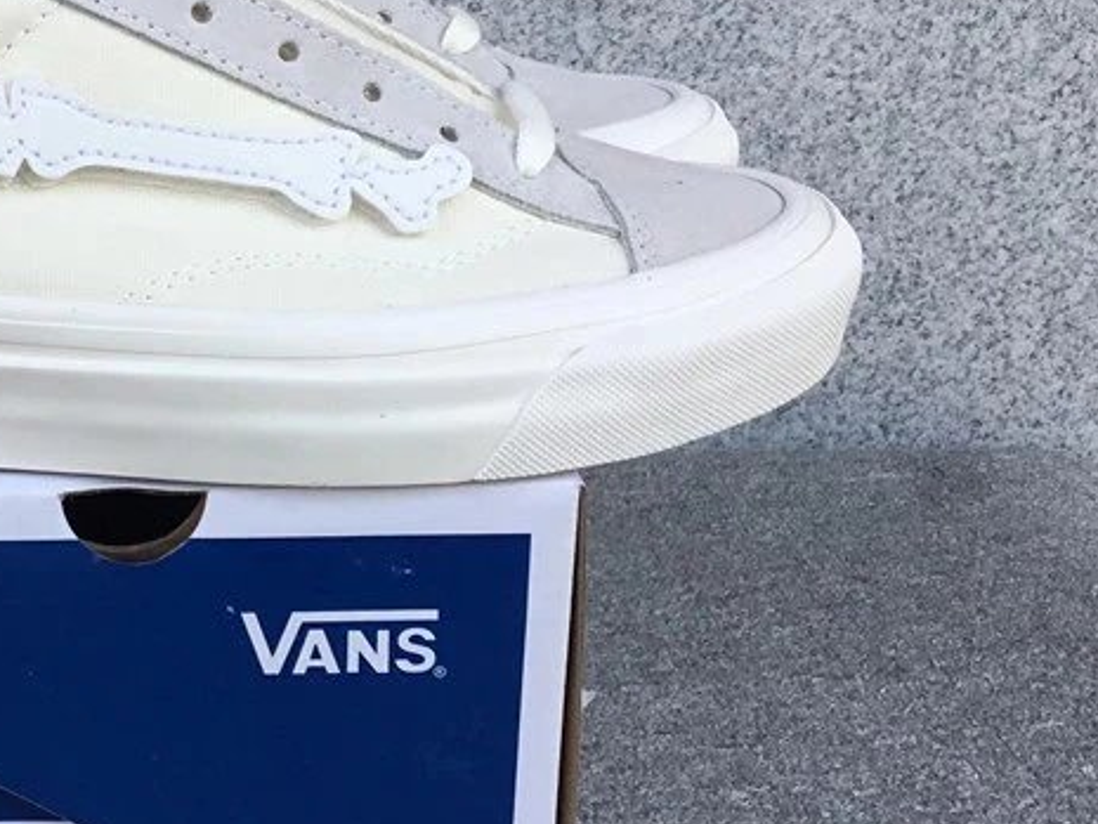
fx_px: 1904
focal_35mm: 60
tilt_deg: -20.6
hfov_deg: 31.0
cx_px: 158
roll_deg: +0.9
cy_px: 424
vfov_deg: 24.4
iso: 25
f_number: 2.4
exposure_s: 1/372
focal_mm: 3.3
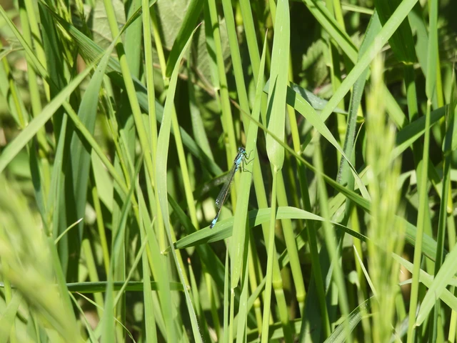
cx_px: 228
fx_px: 10562
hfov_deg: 2.5
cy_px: 172
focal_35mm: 800
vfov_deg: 1.9
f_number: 6.3
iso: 100
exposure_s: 1/250
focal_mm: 143
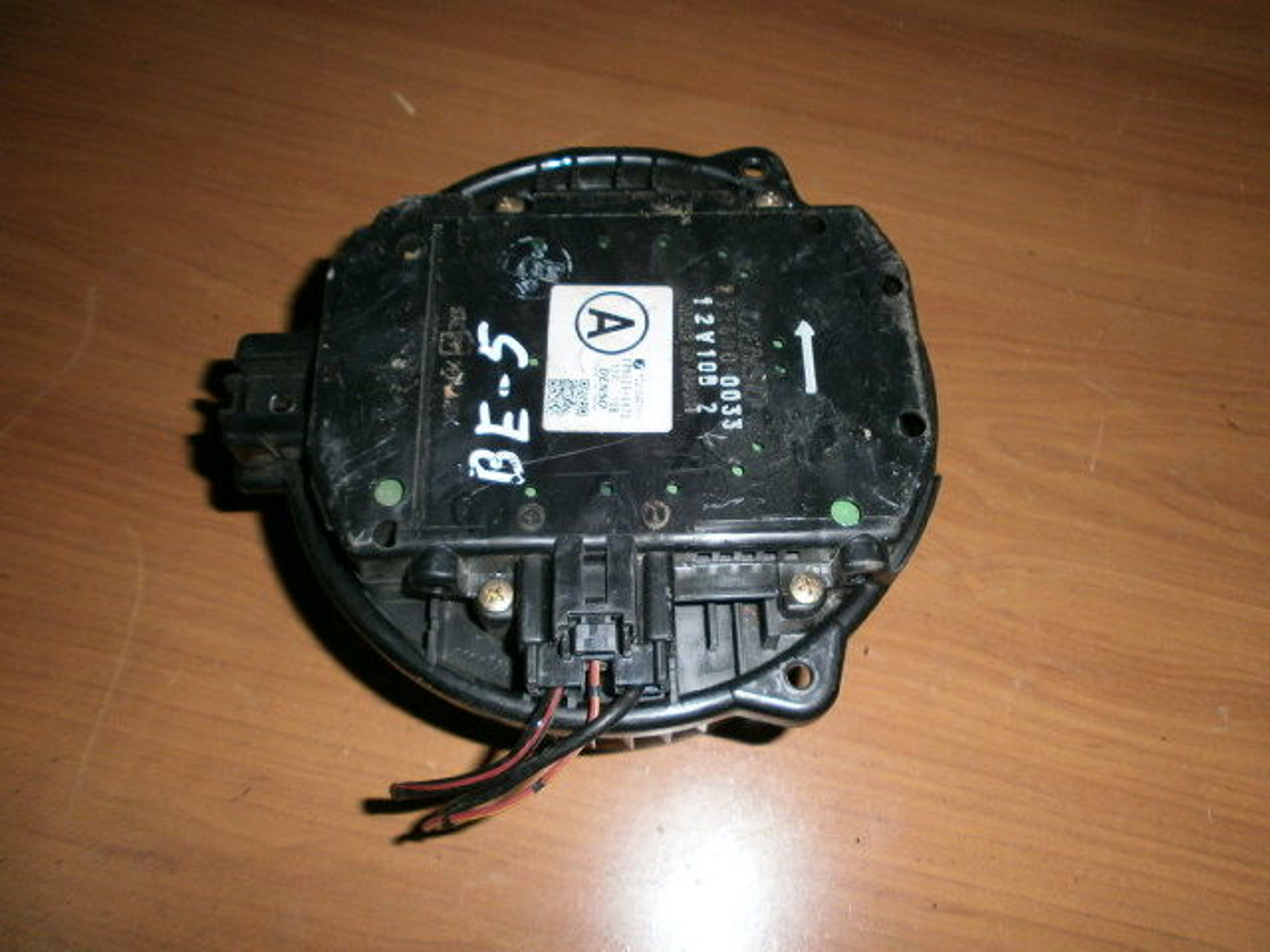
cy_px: 476
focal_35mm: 27
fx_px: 991
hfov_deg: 65.3
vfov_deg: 51.4
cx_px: 635
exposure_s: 1/30
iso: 125
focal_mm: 4.8
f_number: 2.9
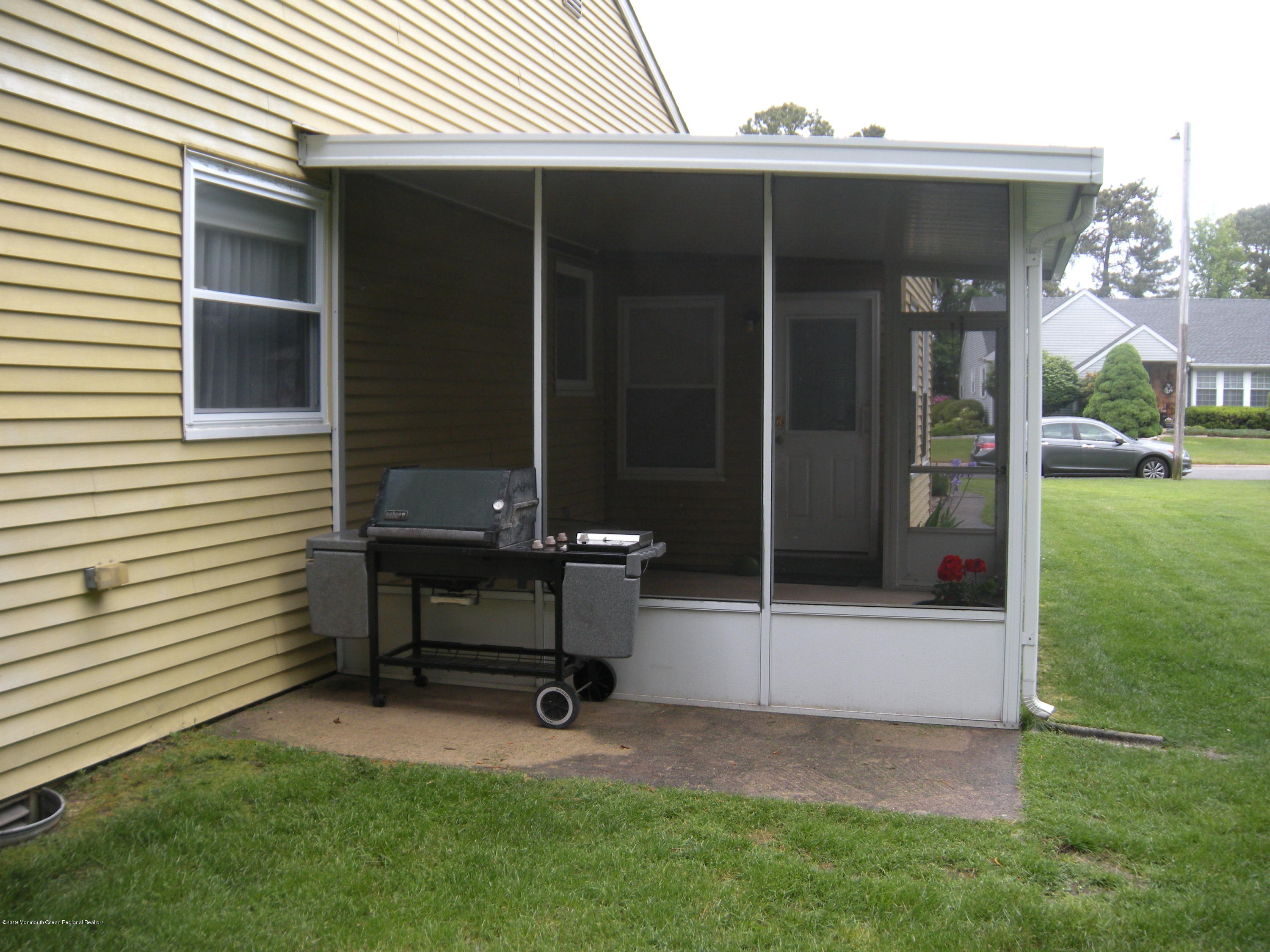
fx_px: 1284
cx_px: 635
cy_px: 476
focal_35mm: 35
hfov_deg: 52.6
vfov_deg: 40.7
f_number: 3.8
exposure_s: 1/135
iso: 64
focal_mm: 5.9
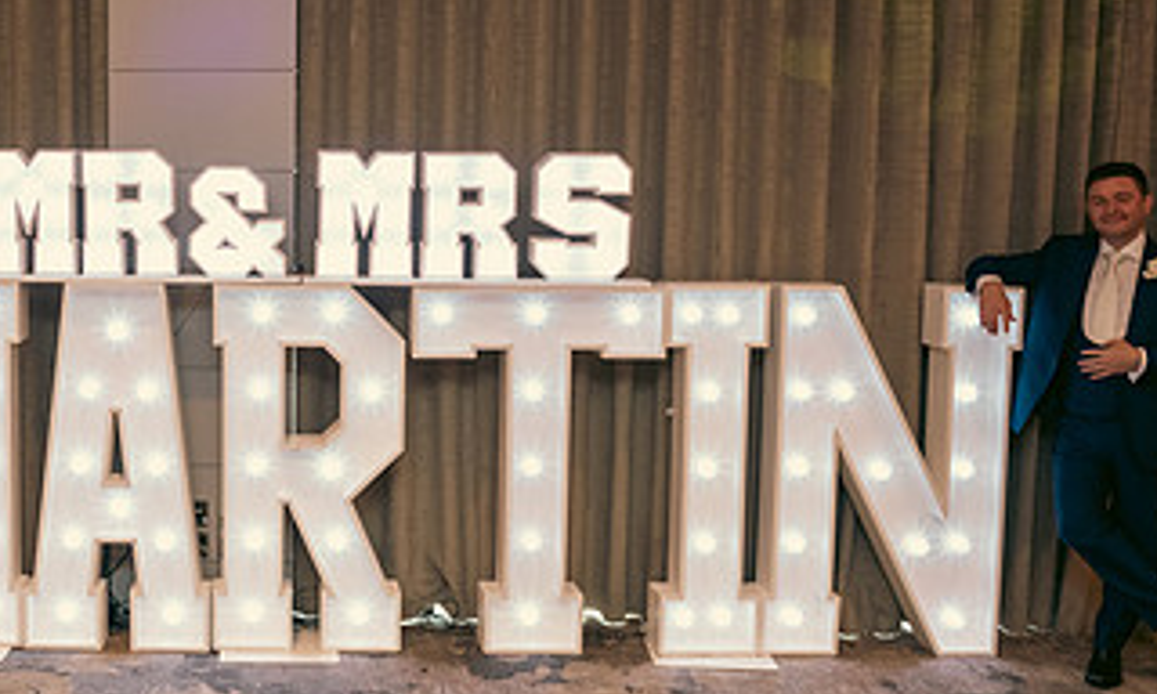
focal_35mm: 46
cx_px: 231
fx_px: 1434
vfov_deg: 27.2
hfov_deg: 42.0
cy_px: 288
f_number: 3.5
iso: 800
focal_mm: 24
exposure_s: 1/160
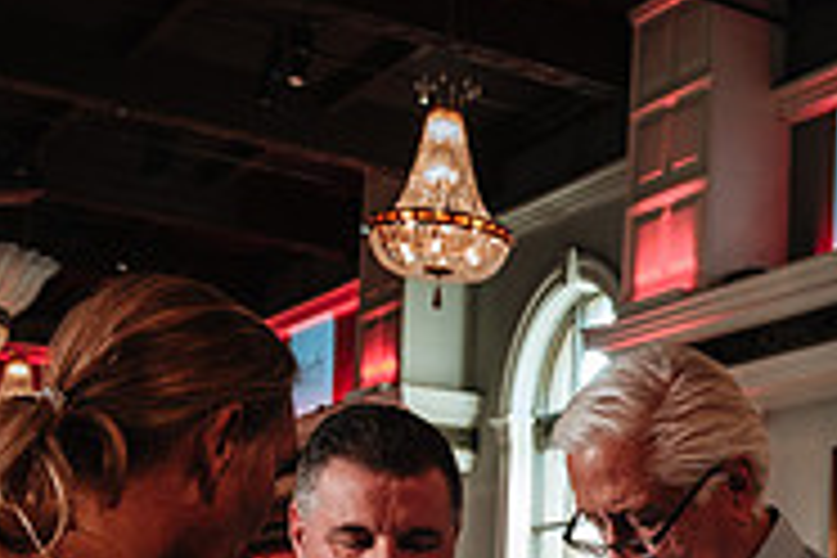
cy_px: 605
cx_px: 958
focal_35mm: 78
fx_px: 1813
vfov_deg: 17.0
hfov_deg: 24.0
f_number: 5
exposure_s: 1/30
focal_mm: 16.6
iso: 800
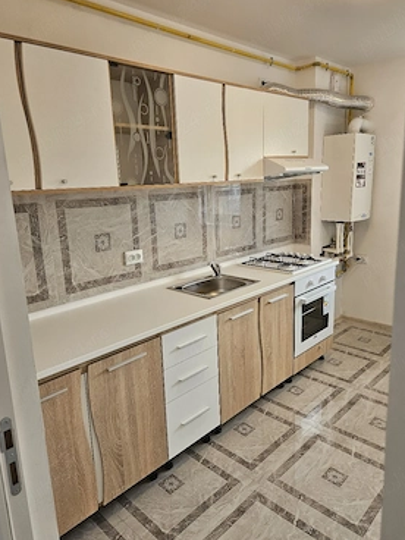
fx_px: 390
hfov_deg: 54.9
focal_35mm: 25
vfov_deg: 69.4
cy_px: 264
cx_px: 207
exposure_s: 1/100
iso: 160
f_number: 1.8
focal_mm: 5.4
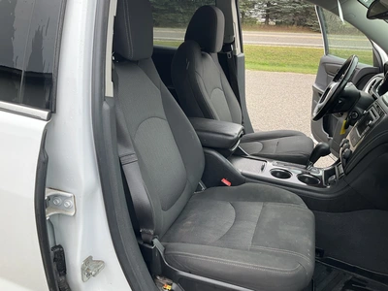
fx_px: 325
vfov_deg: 48.2
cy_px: 146
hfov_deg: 61.7
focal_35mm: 29
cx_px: 194
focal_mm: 3
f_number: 1.8
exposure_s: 1/268
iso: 25
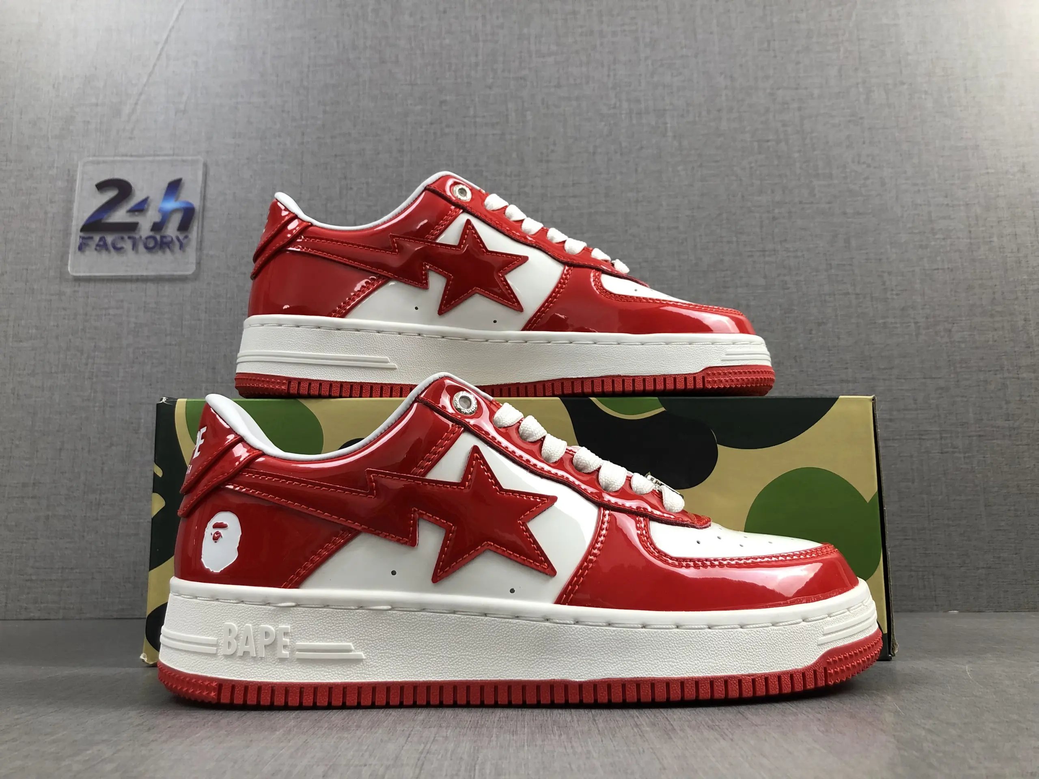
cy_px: 390
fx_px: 840
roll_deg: +0.8
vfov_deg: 49.7
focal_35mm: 28
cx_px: 520
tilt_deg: +9.9
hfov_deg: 63.4
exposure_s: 1/33
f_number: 1.8
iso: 25
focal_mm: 3.99
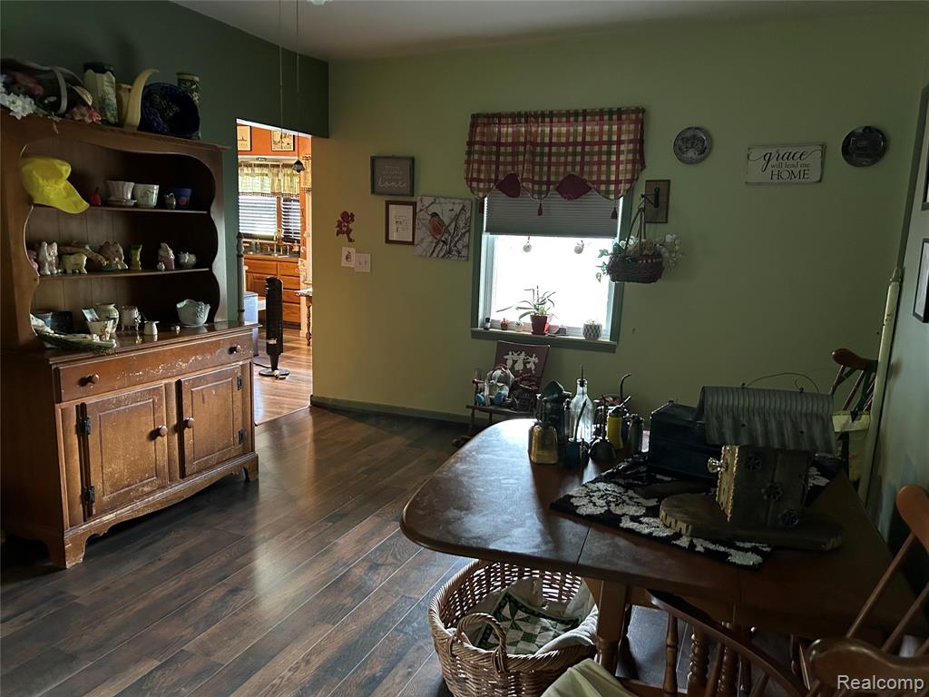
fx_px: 698
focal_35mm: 26
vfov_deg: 53.1
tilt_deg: -10.6
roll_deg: -1.6
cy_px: 348
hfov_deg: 67.3
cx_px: 464
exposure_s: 1/30
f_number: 1.5
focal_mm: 5.7
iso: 500
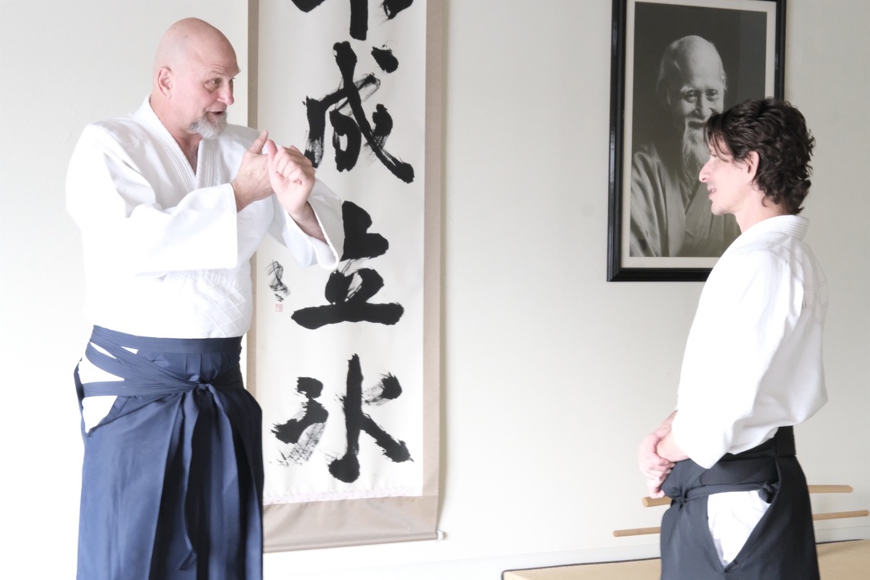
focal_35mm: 84
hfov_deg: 24.2
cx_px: 435
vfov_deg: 16.3
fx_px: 2030
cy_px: 290
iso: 6400
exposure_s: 1/15
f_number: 11
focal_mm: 56
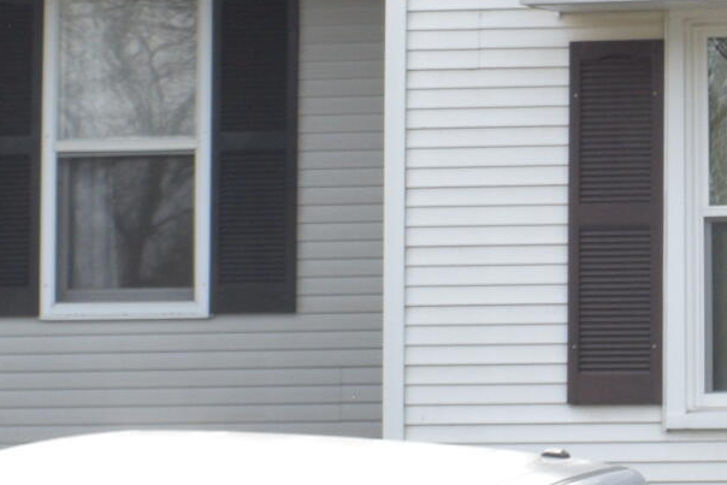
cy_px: -45
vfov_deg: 4.4
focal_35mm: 313
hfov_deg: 6.4
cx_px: 1300
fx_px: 6322
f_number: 16
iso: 400
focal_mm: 42
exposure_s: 1/100
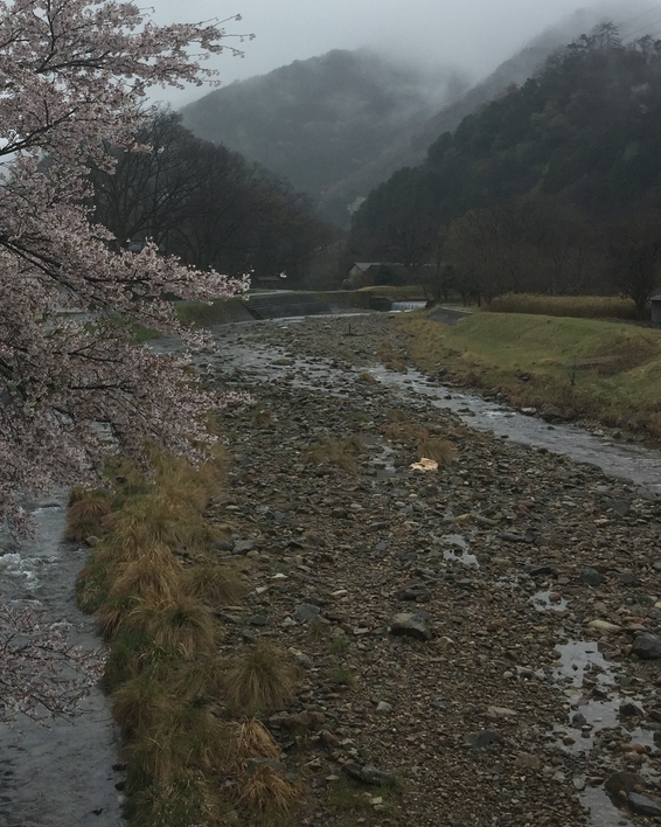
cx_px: 154
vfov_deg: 38.0
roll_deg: +0.0
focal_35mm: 48
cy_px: 232
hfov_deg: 30.8
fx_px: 1174
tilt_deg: +4.7
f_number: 2.2
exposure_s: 1/1364
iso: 32
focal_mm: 4.15
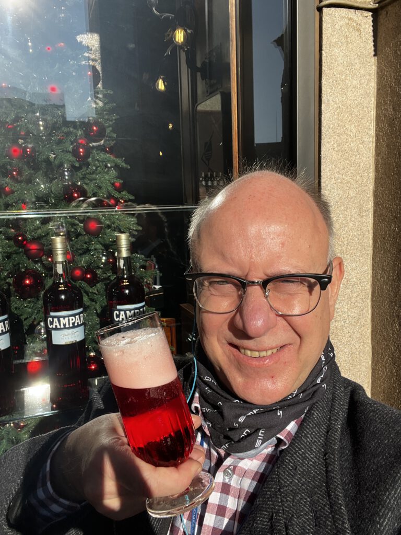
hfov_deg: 46.8
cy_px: 268
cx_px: 200
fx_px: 463
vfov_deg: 60.0
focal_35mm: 30
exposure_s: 1/1284
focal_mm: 2.71
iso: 32
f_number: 2.2
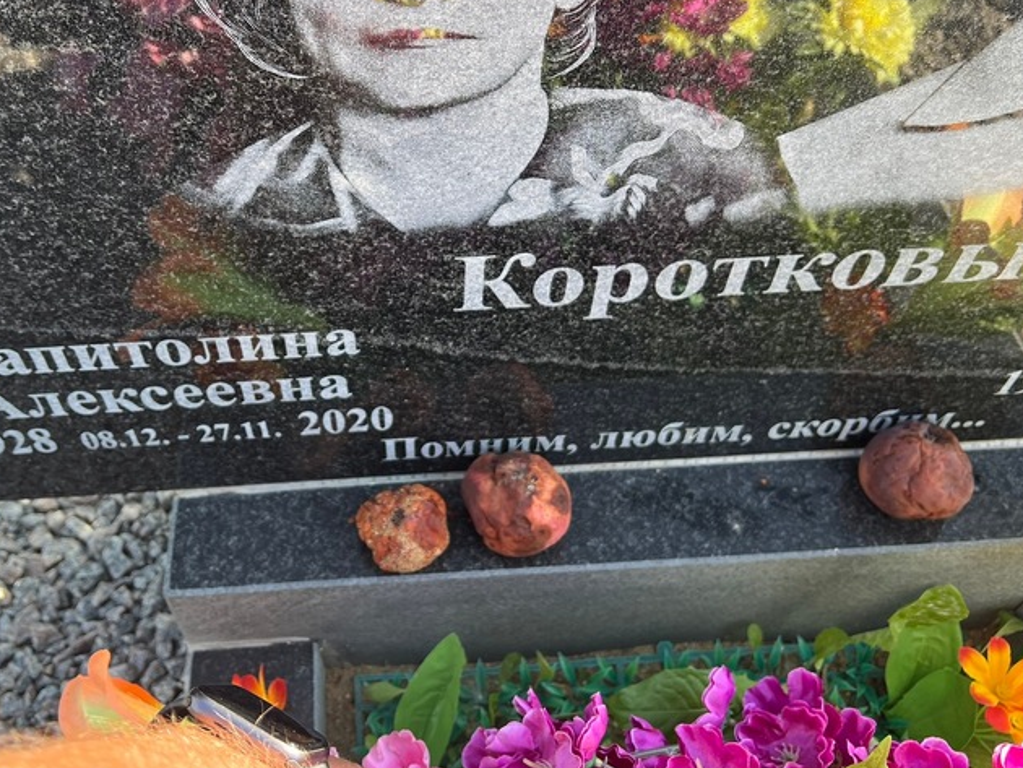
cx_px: 424
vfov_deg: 42.8
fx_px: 976
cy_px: 318
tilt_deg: -48.1
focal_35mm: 33
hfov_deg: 55.0
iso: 50
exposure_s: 1/402
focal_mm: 5.7
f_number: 1.5
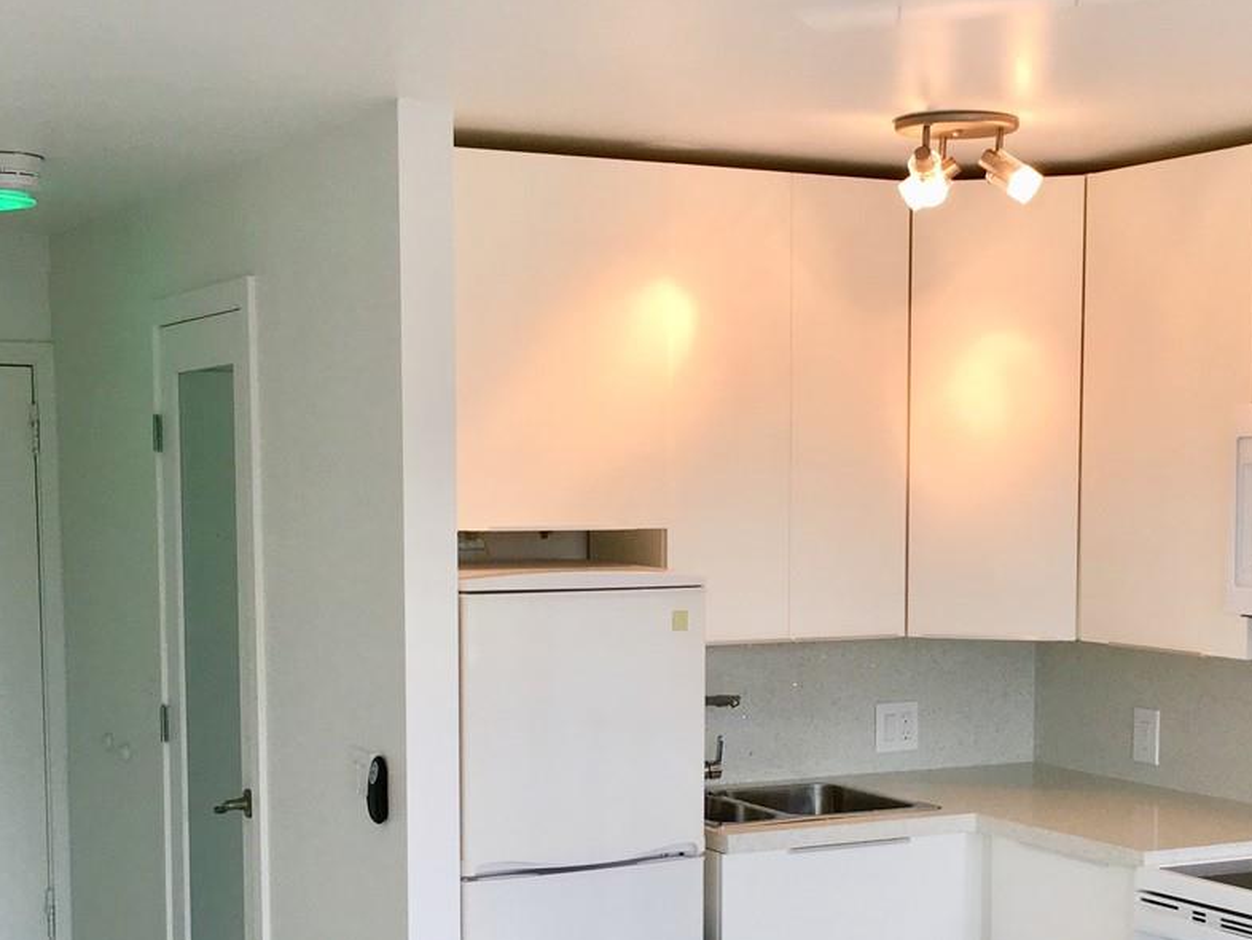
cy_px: 695
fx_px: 2135
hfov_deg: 32.6
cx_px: 726
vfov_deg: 24.6
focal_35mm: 59
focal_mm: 4.15
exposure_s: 1/120
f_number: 2.2
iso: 40
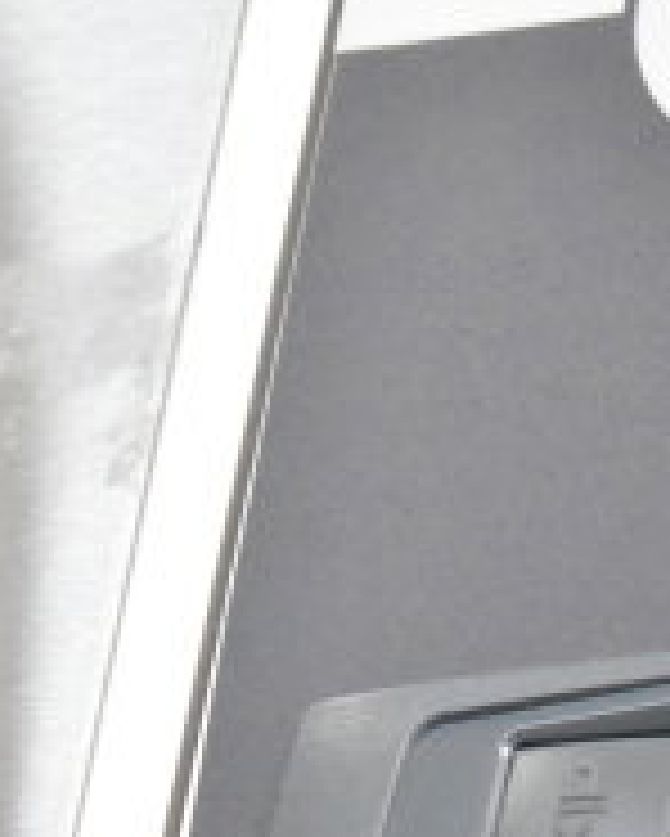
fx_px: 6279
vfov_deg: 7.6
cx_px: 1250
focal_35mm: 254
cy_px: 452
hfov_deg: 6.0
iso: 6400
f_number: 10
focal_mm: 55
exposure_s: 1/400
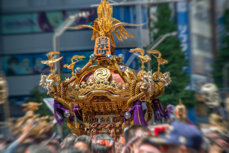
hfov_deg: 6.9
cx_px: 114
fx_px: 1909
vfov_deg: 4.6
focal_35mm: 300
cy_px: 76
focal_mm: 300
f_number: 8
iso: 400
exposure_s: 1/800
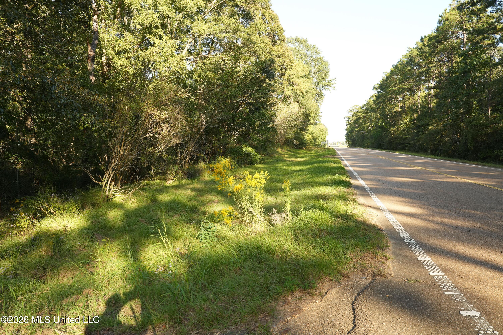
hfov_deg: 73.7
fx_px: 335
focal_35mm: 24
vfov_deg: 53.1
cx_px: 252
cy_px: 168
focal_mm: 24
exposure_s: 1/160
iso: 400
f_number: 6.3
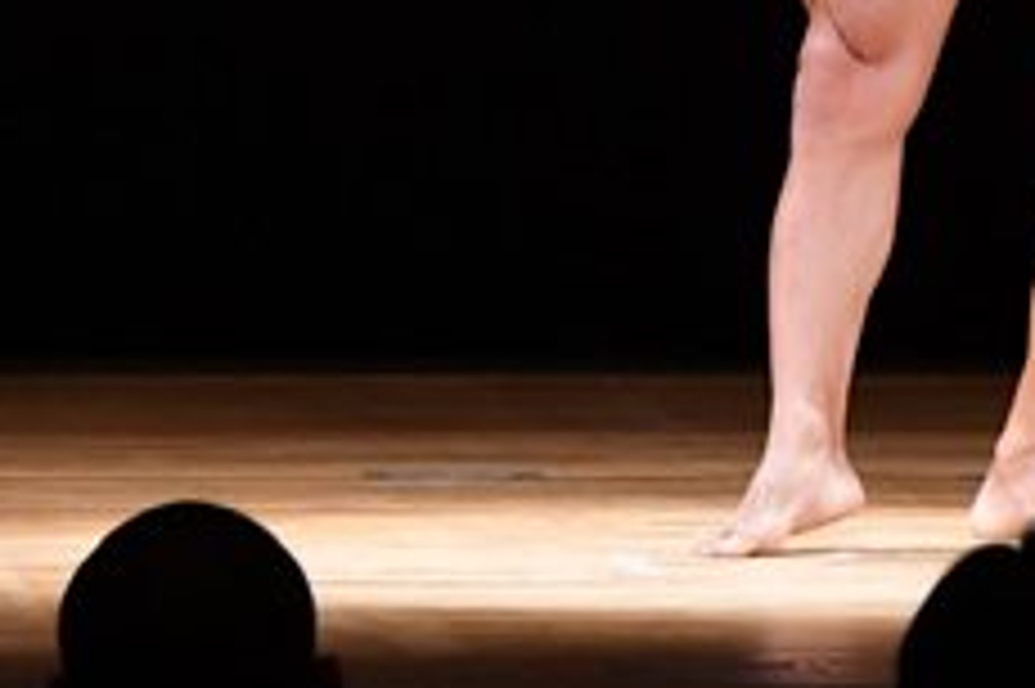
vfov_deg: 1.8
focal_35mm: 759
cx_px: 826
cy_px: -351
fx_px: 21805
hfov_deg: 2.7
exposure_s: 1/400
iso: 4000
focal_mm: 150
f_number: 5.6
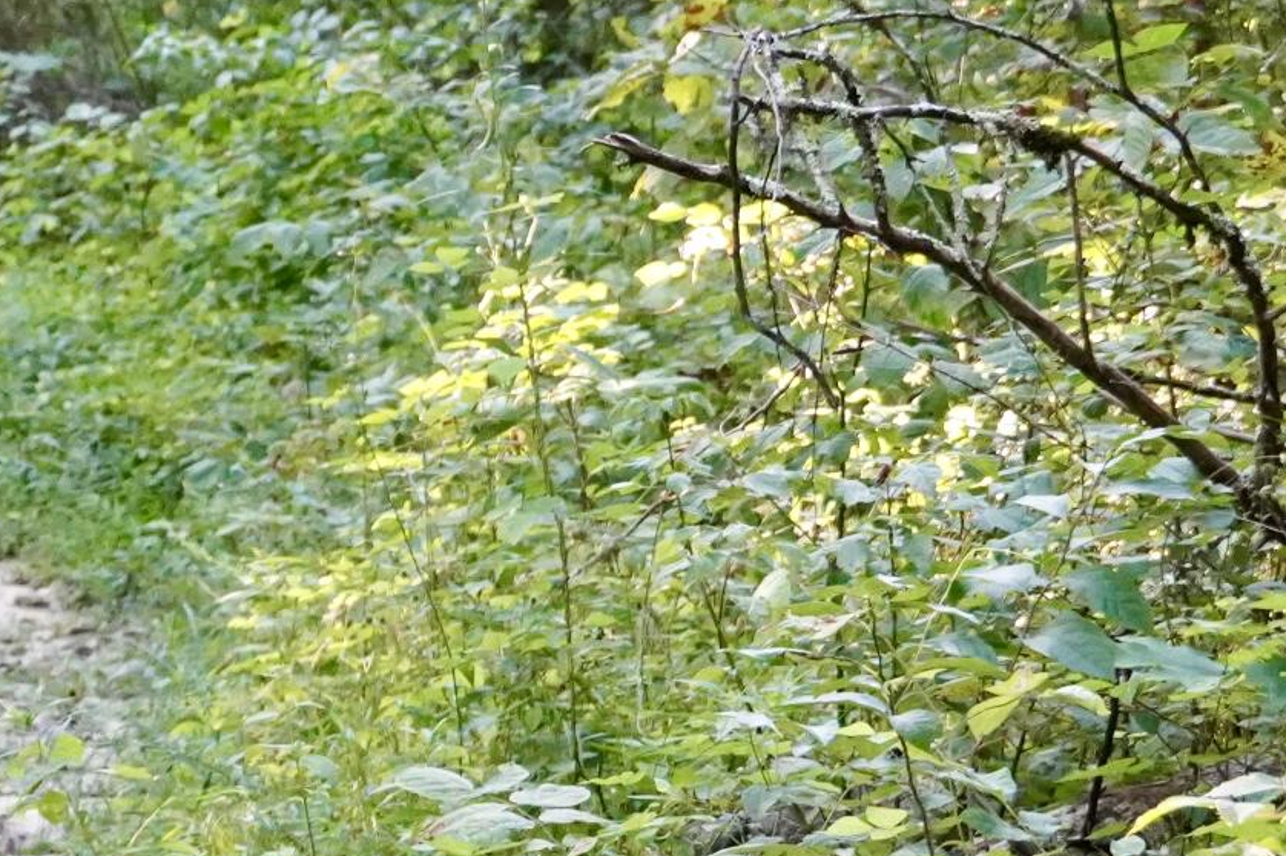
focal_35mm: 242
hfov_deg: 8.3
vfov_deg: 5.7
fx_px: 8633
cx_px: -643
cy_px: 867
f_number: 5
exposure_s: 1/160
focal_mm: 45
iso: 2500
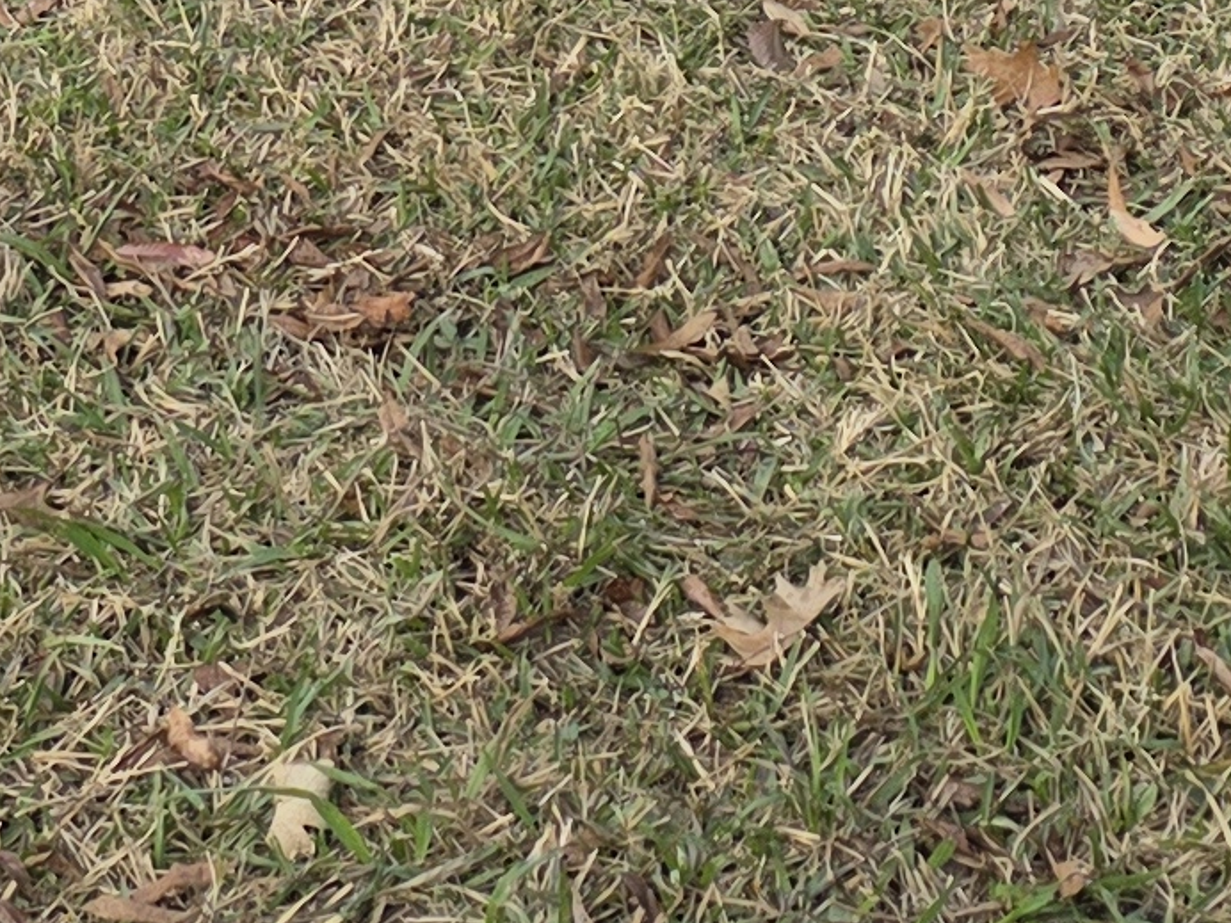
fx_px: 4730
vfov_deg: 10.1
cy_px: -1035
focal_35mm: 133
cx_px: 14
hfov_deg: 14.6
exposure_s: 1/359
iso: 25
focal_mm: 6.3
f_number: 1.7
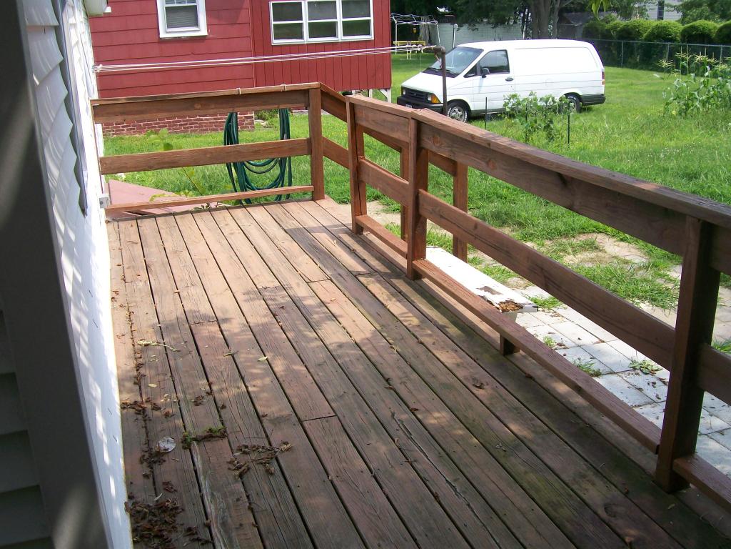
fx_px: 760
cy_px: 274
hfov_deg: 51.4
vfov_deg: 39.7
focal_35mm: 36
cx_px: 366
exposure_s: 1/357
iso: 80
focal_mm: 6
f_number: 4.8
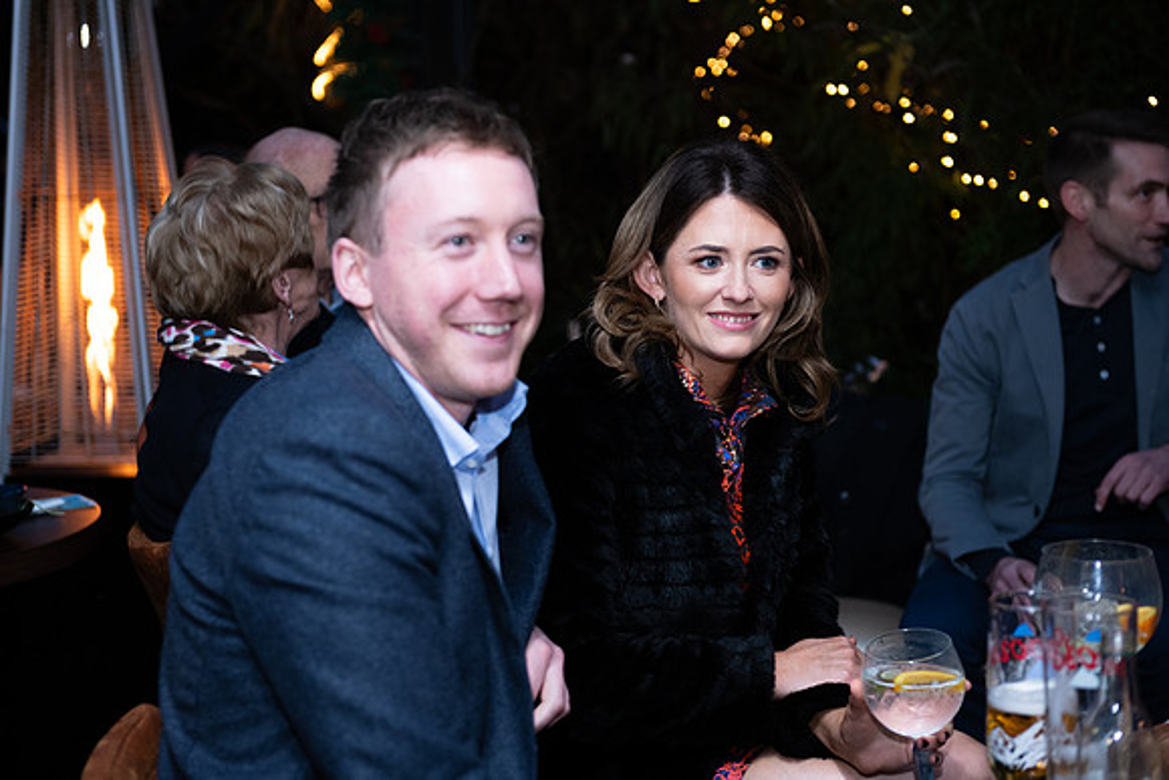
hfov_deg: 30.5
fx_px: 2144
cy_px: 390
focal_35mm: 66
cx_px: 584
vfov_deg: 20.6
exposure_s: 1/160
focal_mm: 66
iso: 800
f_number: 3.5
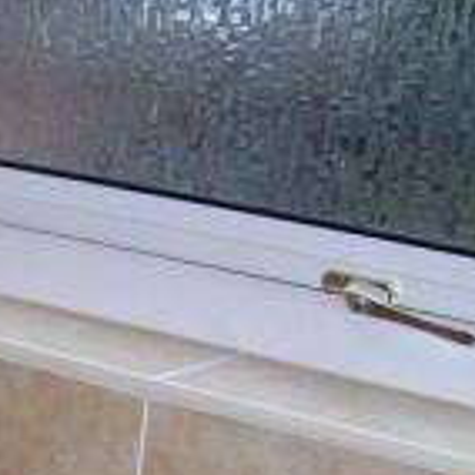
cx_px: -286
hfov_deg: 12.5
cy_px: 718
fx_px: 2034
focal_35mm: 131
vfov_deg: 12.6
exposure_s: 1/64
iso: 200
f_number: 2.7
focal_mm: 6
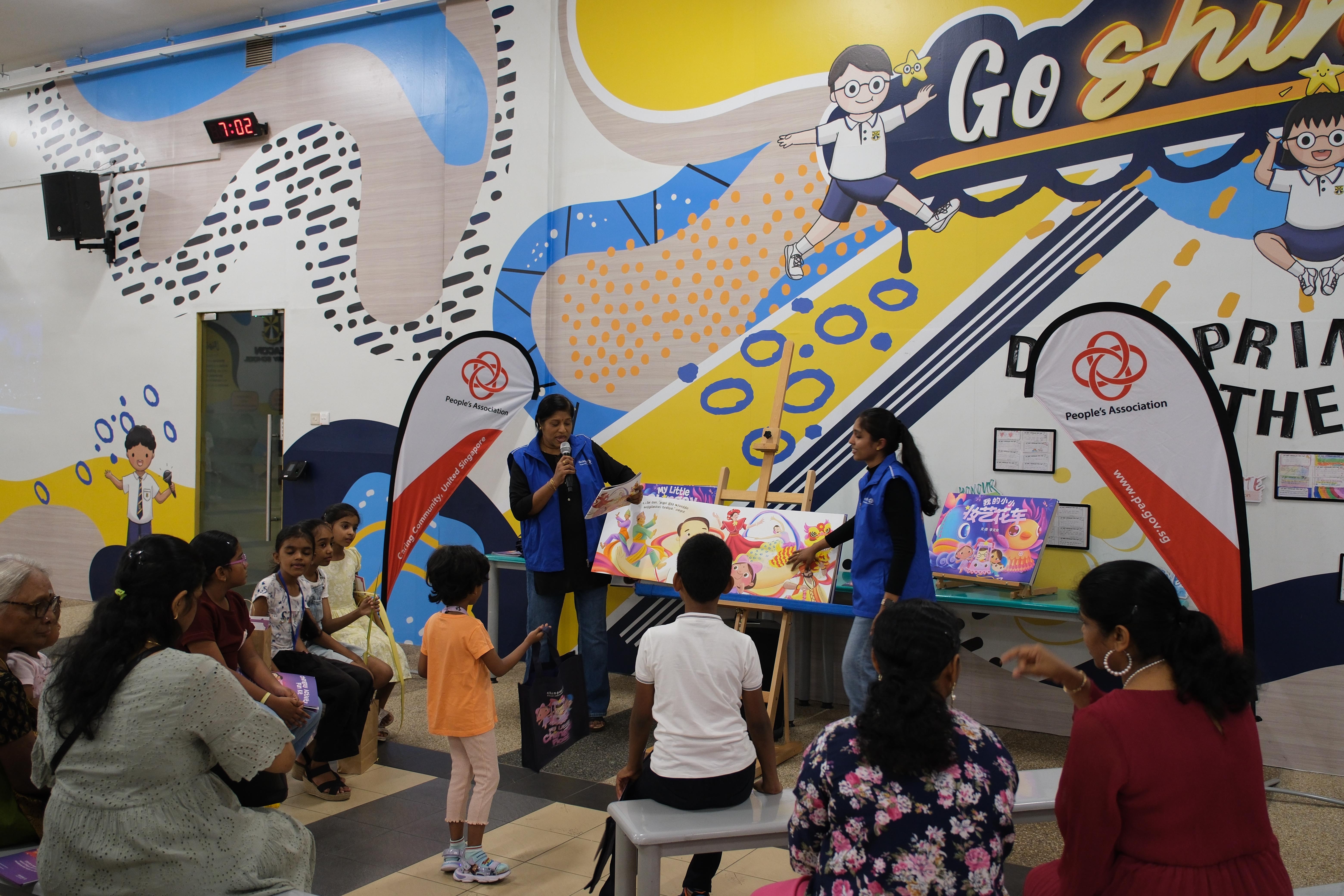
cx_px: 672
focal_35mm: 33
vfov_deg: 40.0
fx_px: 1232
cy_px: 448
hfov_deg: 57.2
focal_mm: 21.7
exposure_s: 1/100
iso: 1000
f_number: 2.8
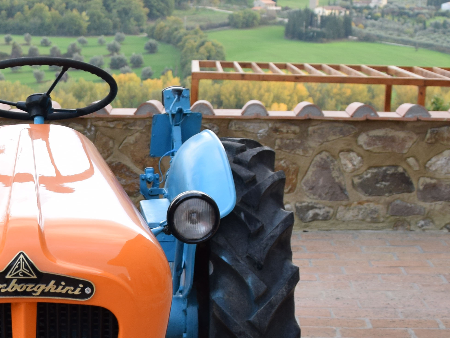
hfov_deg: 20.6
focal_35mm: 93
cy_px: 313
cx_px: 49
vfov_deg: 15.6
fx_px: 1215
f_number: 4.5
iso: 400
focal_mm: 21
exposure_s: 1/80
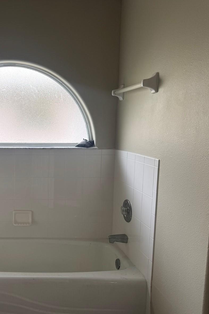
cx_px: 12
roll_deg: +0.0
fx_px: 296
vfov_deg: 55.8
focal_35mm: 34
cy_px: 158
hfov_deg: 36.0
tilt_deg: -6.1
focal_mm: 6.76
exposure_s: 1/167
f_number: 1.78
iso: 80
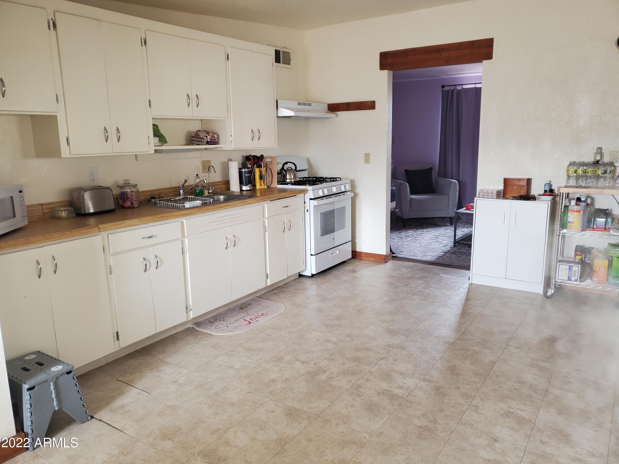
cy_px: 232
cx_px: 310
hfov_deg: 67.3
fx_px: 465
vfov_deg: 53.1
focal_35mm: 26
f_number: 1.5
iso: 200
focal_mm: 4.3
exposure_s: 1/40
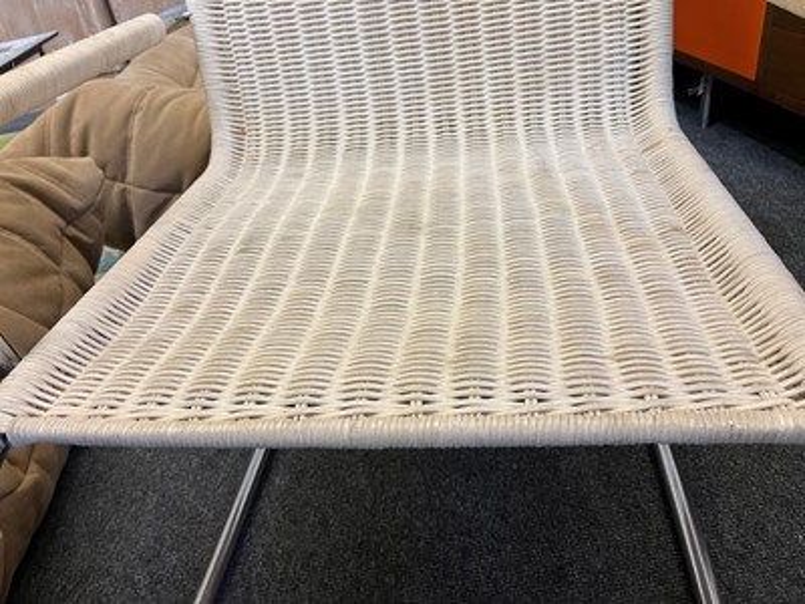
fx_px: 605
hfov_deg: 67.3
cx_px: 402
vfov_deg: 53.1
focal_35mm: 26
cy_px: 302
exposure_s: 1/50
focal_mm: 5.1
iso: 64
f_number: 1.6
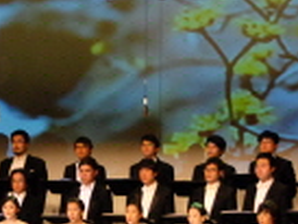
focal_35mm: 252
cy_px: 159
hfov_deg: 7.8
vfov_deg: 5.9
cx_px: 100
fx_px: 2171
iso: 800
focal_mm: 48
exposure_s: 1/30
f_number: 4.8
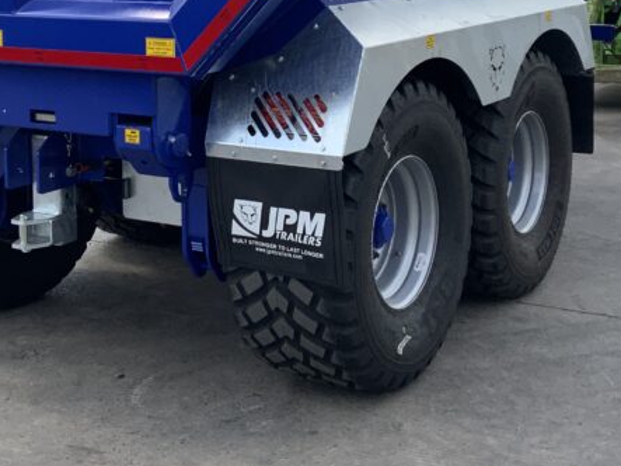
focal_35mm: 67
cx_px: 290
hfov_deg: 29.0
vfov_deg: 21.4
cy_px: 49
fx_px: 1202
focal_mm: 3
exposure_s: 1/1730
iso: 16
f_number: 1.8
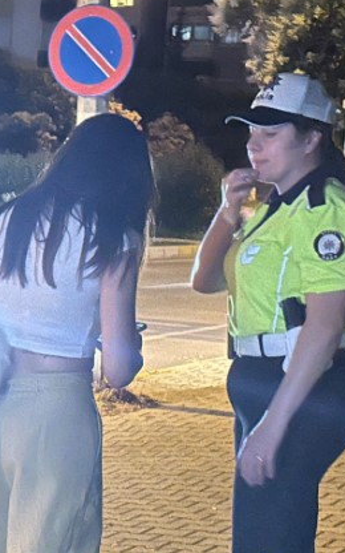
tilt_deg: -7.7
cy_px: 409
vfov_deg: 18.3
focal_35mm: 113
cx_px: -32
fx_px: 1700
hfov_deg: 11.4
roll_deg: -1.8
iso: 1250
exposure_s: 1/17
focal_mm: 6.86
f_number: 1.78
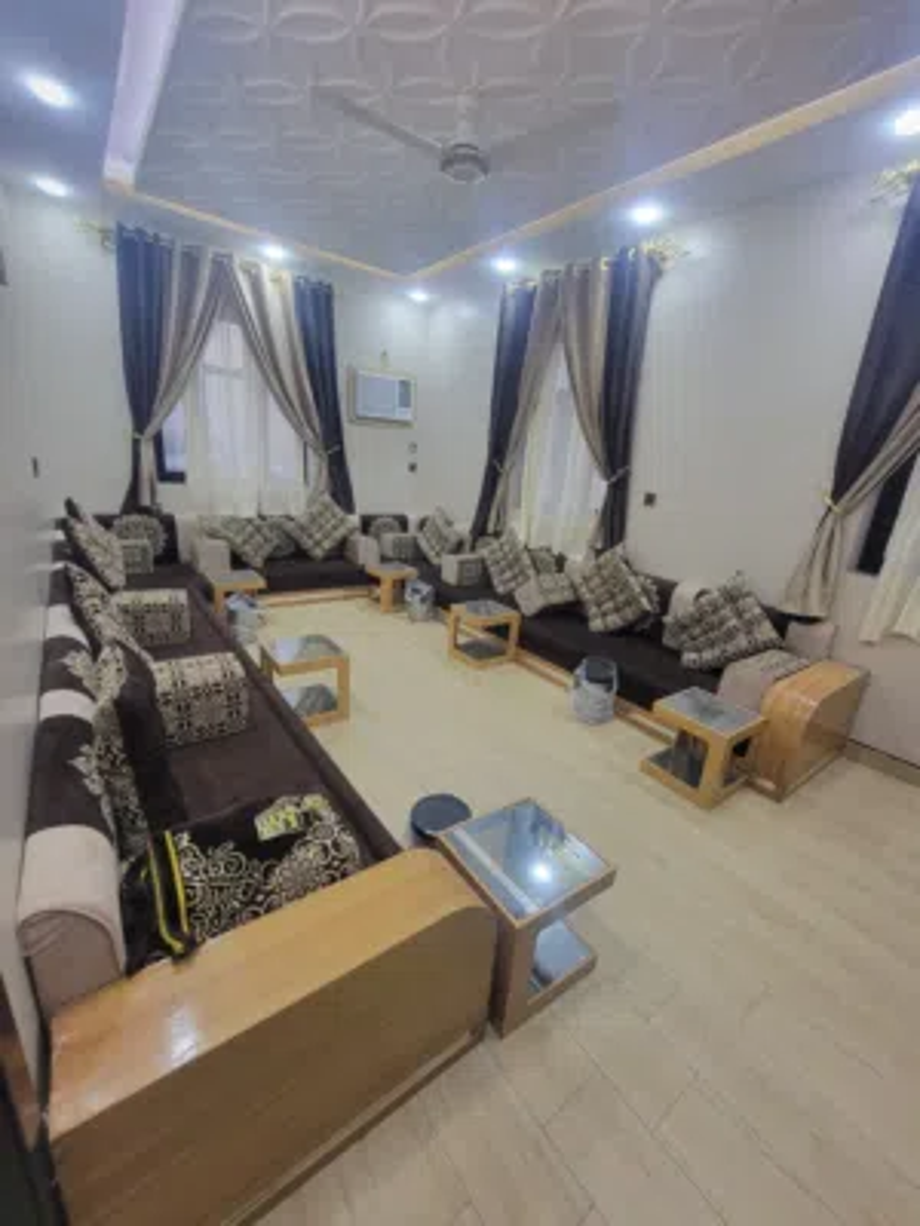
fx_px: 461
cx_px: 460
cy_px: 613
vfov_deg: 106.2
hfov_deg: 89.9
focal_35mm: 13
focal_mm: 2.2
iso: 125
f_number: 2.2
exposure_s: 1/50
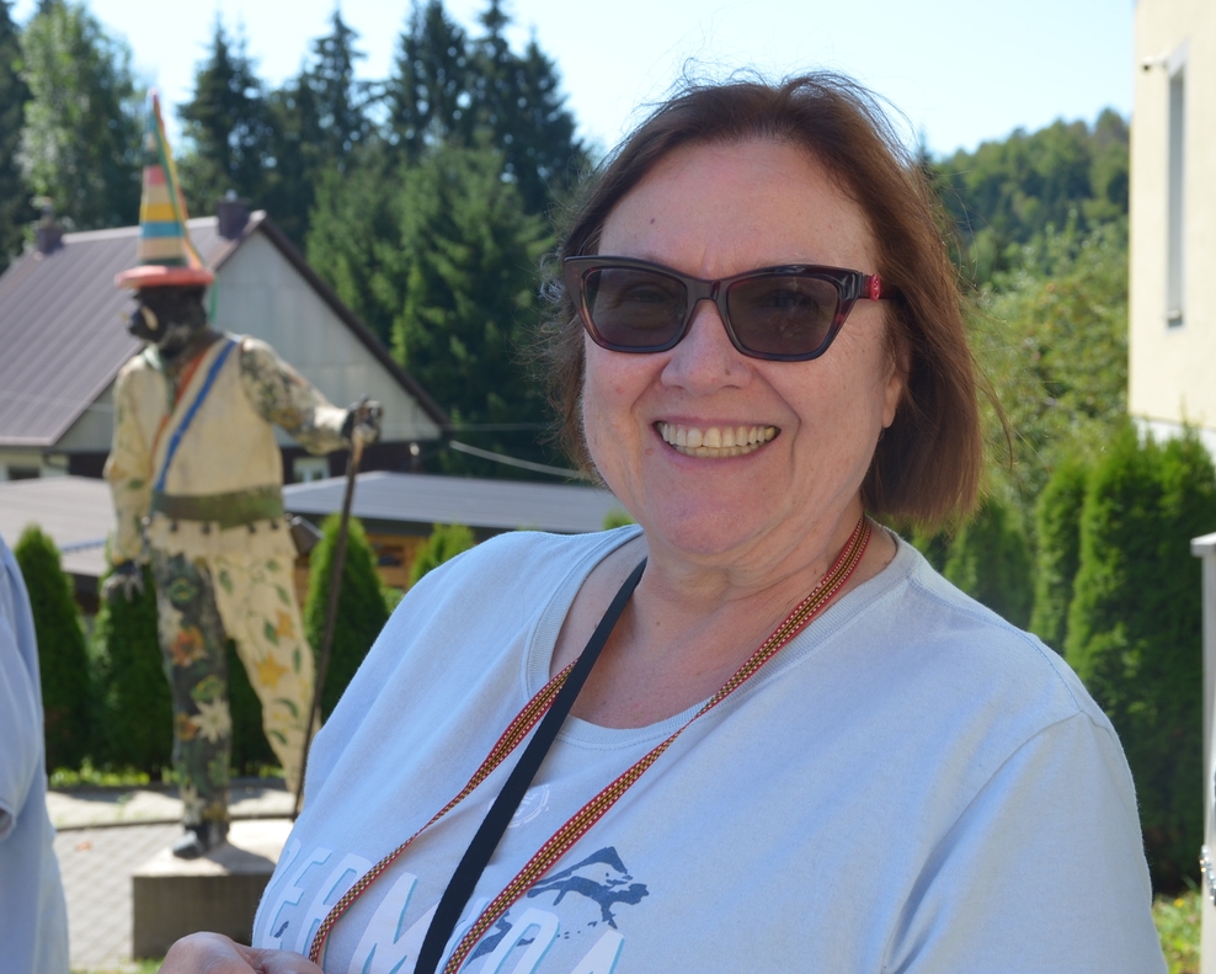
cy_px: 487
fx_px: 2088
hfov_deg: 32.4
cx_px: 682
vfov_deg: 26.2
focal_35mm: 58
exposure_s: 1/250
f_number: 8
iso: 200
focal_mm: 34
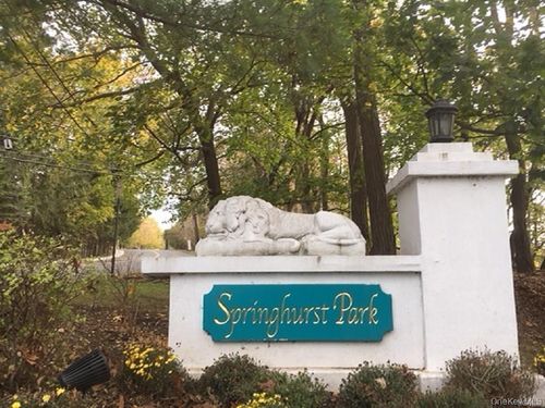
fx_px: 457
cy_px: 204
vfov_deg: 48.2
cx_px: 272
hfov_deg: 61.7
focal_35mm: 29
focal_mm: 4.15
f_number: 2.2
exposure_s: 1/60
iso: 25
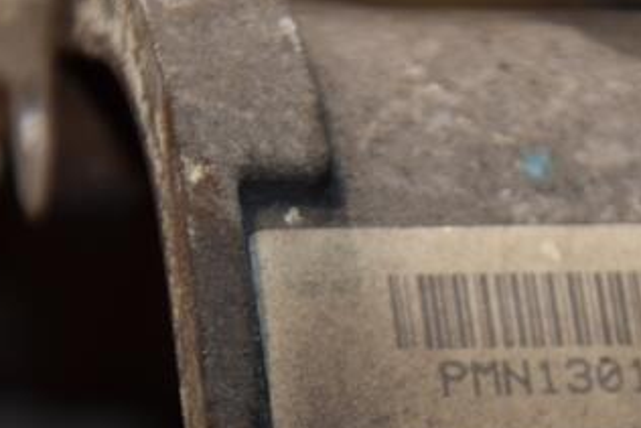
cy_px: 400
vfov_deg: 4.6
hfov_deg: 6.9
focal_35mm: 299
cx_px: 479
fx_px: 5325
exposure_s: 1/60
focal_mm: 105
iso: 800
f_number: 5.6
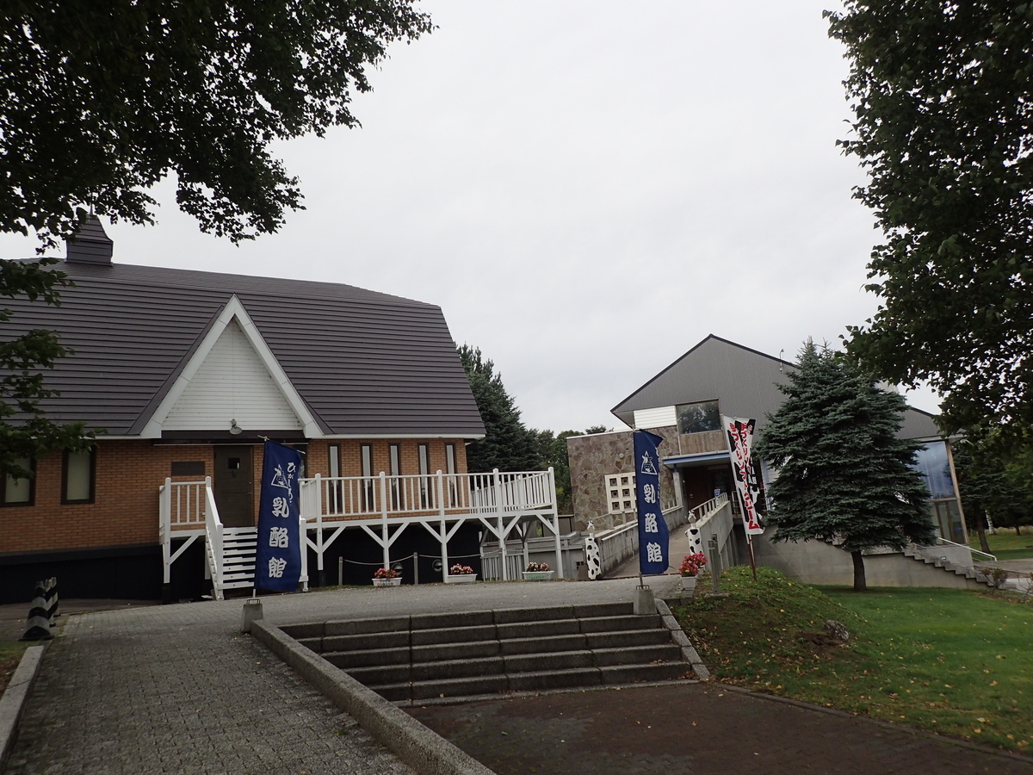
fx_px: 746
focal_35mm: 25
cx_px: 516
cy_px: 388
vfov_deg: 54.9
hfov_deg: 69.4
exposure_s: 1/1250
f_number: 2.8
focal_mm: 4.5
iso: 100
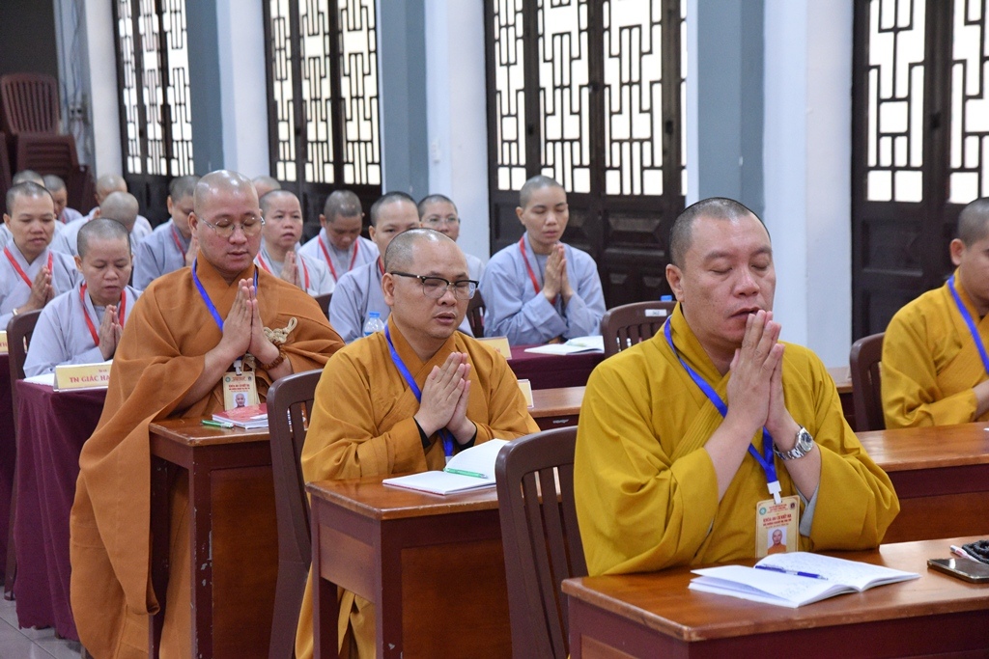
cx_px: 494
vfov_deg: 16.1
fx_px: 2335
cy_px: 330
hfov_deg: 23.9
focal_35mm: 85
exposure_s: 1/100
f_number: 4.5
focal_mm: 85
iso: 6400
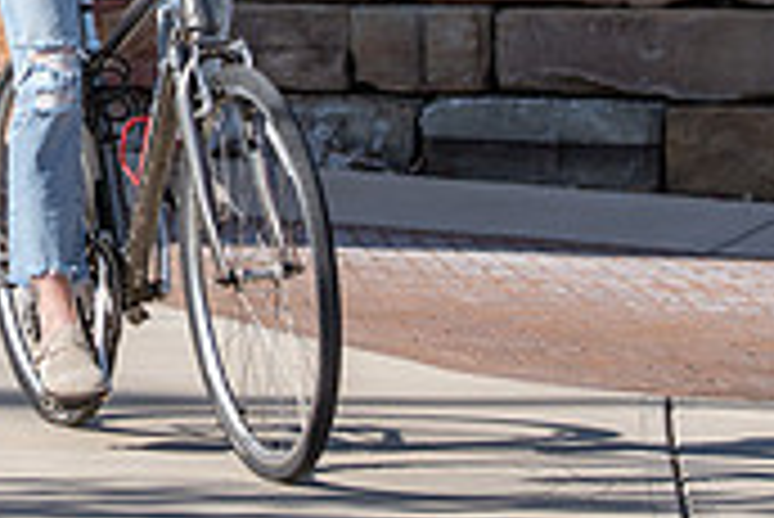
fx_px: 5078
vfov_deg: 5.8
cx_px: -58
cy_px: -241
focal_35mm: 236
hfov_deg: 8.7
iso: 160
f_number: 5.6
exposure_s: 1/640
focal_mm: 70
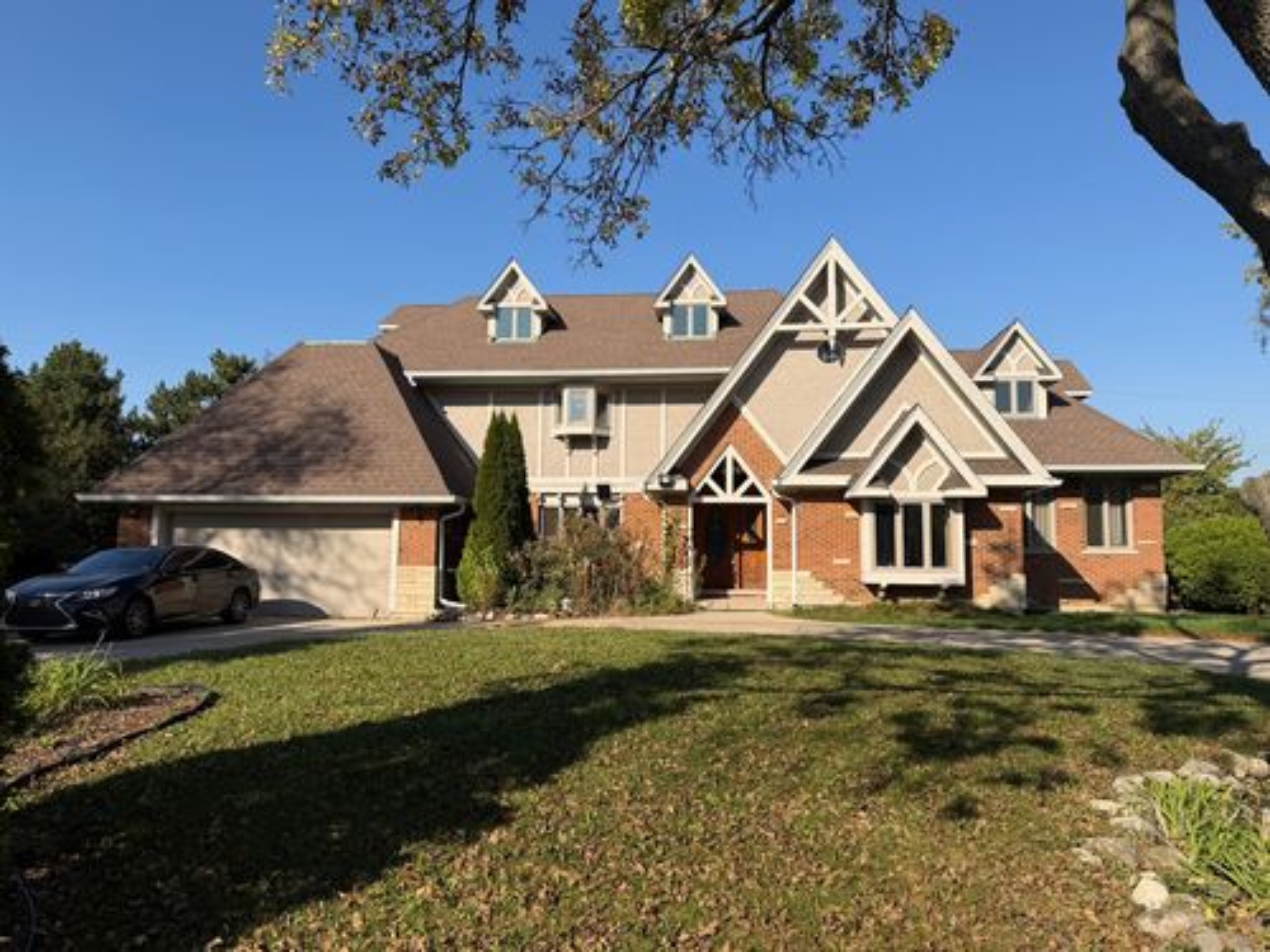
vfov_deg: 56.8
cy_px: 476
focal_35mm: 24
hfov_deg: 71.6
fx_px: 881
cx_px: 635
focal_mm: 6.76
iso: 80
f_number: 1.78
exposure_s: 1/4975
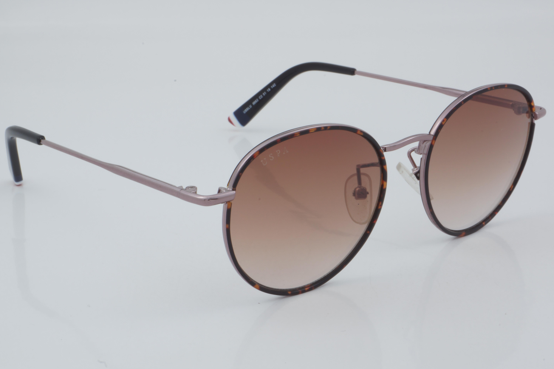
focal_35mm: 75
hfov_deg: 27.0
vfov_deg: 18.2
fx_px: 1154
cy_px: 184
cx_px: 277
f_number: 32
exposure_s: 1/3
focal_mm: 50
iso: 100
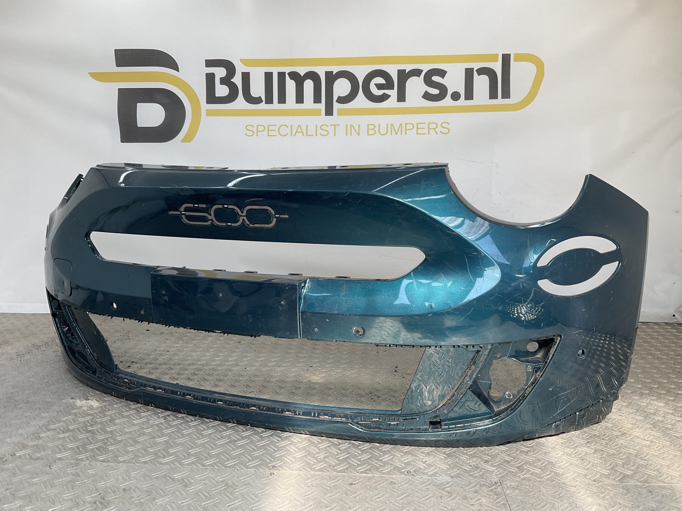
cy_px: 256
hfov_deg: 61.7
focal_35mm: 29
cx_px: 341
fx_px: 571
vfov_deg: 48.2
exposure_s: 1/217
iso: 16
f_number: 1.8
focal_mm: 3
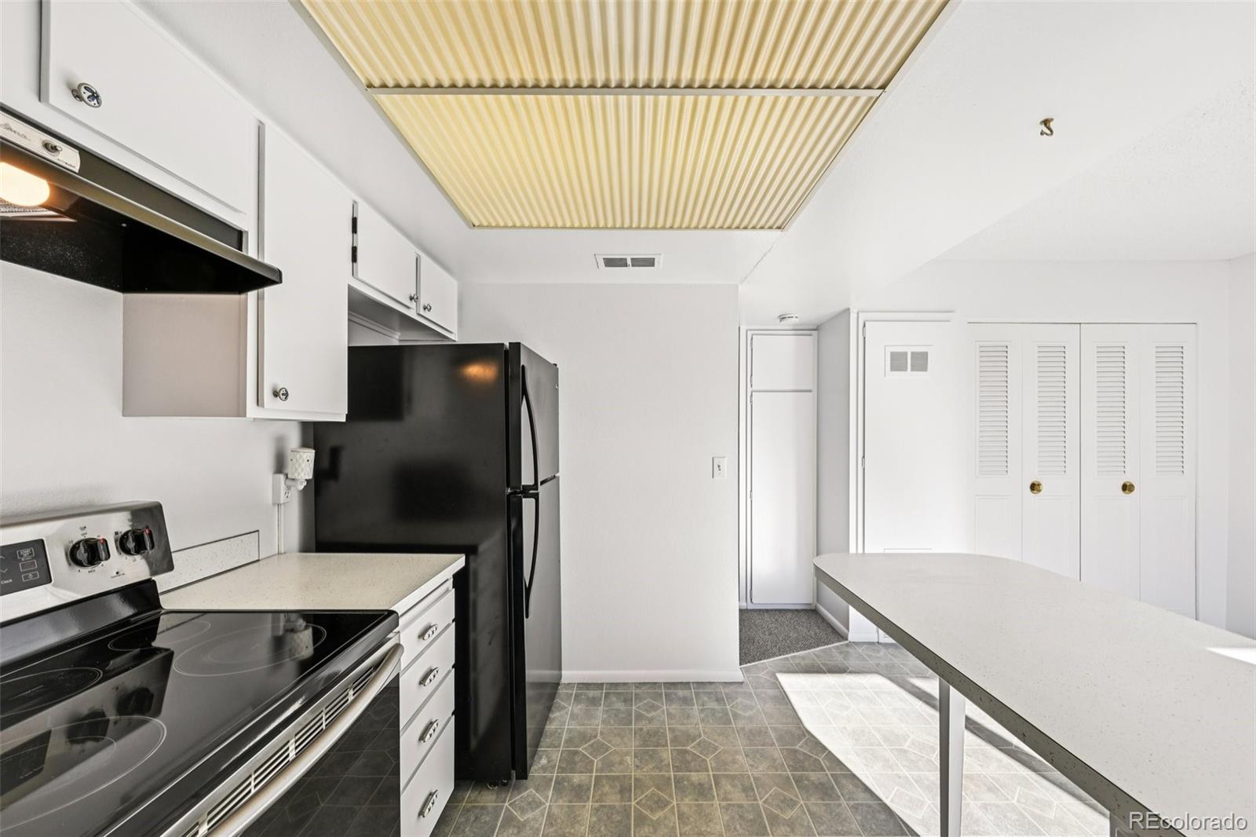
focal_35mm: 14
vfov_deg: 81.2
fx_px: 488
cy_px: 418
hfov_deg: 104.3
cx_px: 628
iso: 90
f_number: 11
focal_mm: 14
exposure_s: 1/15
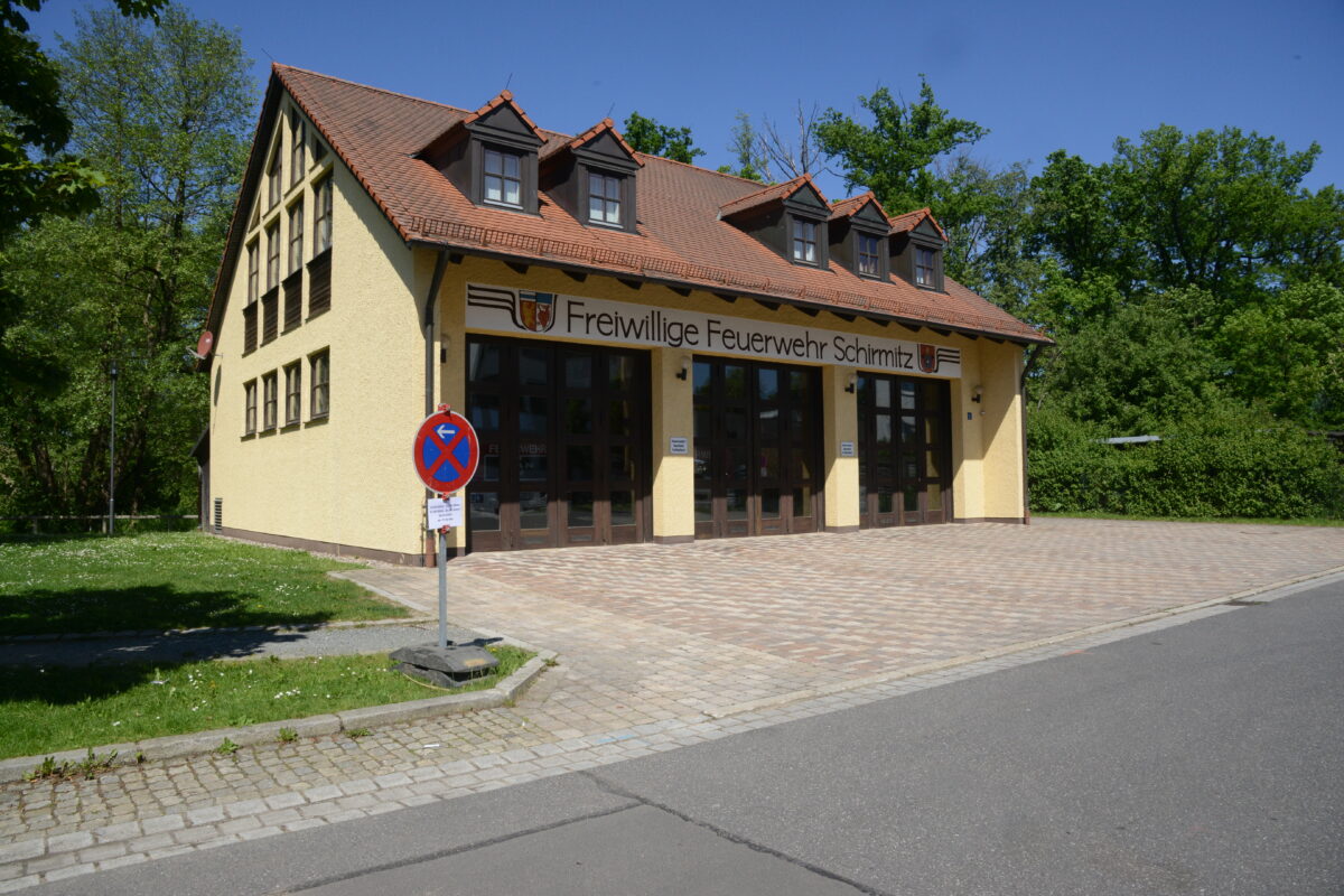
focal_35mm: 24
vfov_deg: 53.1
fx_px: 896
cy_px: 448
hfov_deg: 73.7
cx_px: 672
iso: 1000
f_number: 14
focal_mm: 24
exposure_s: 1/800
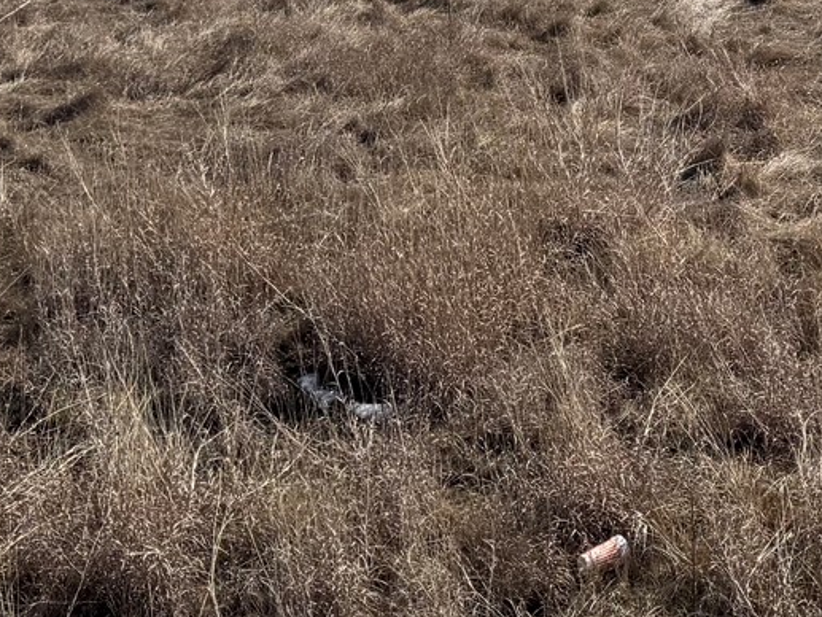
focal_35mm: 95
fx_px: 2256
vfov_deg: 14.6
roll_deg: +1.4
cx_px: 790
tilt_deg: -4.6
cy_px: -280
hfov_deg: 20.1
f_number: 1.78
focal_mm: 6.76
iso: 80
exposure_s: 1/7937
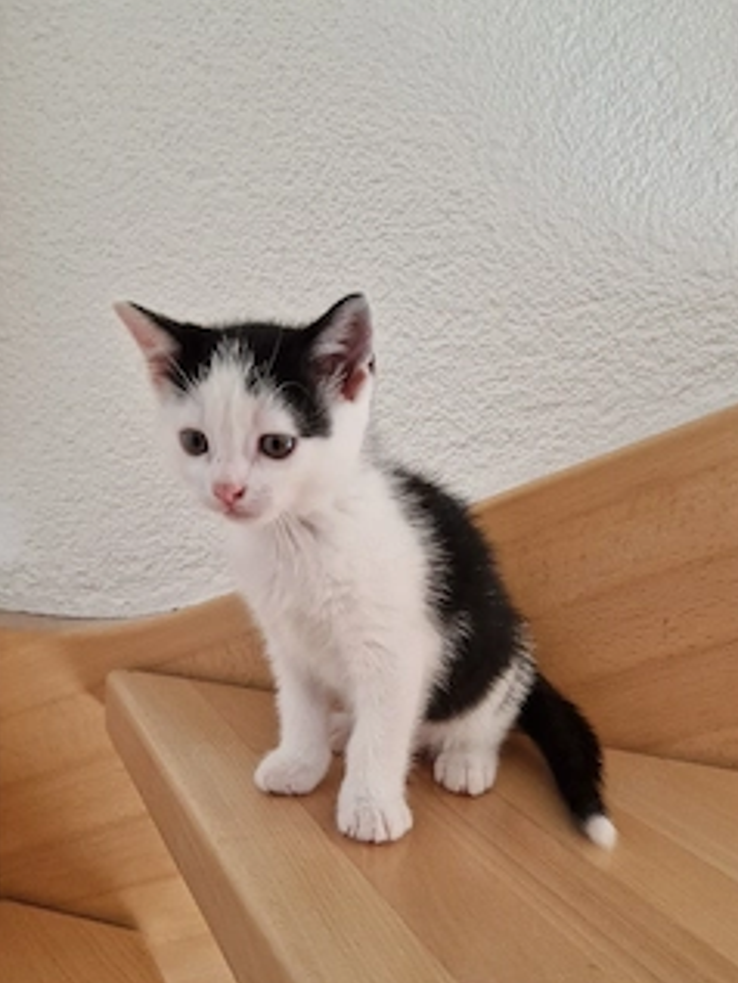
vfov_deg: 61.2
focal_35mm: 29
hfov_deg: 47.9
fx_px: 824
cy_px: 583
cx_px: 453
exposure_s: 1/182
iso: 200
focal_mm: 5.4
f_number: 1.8
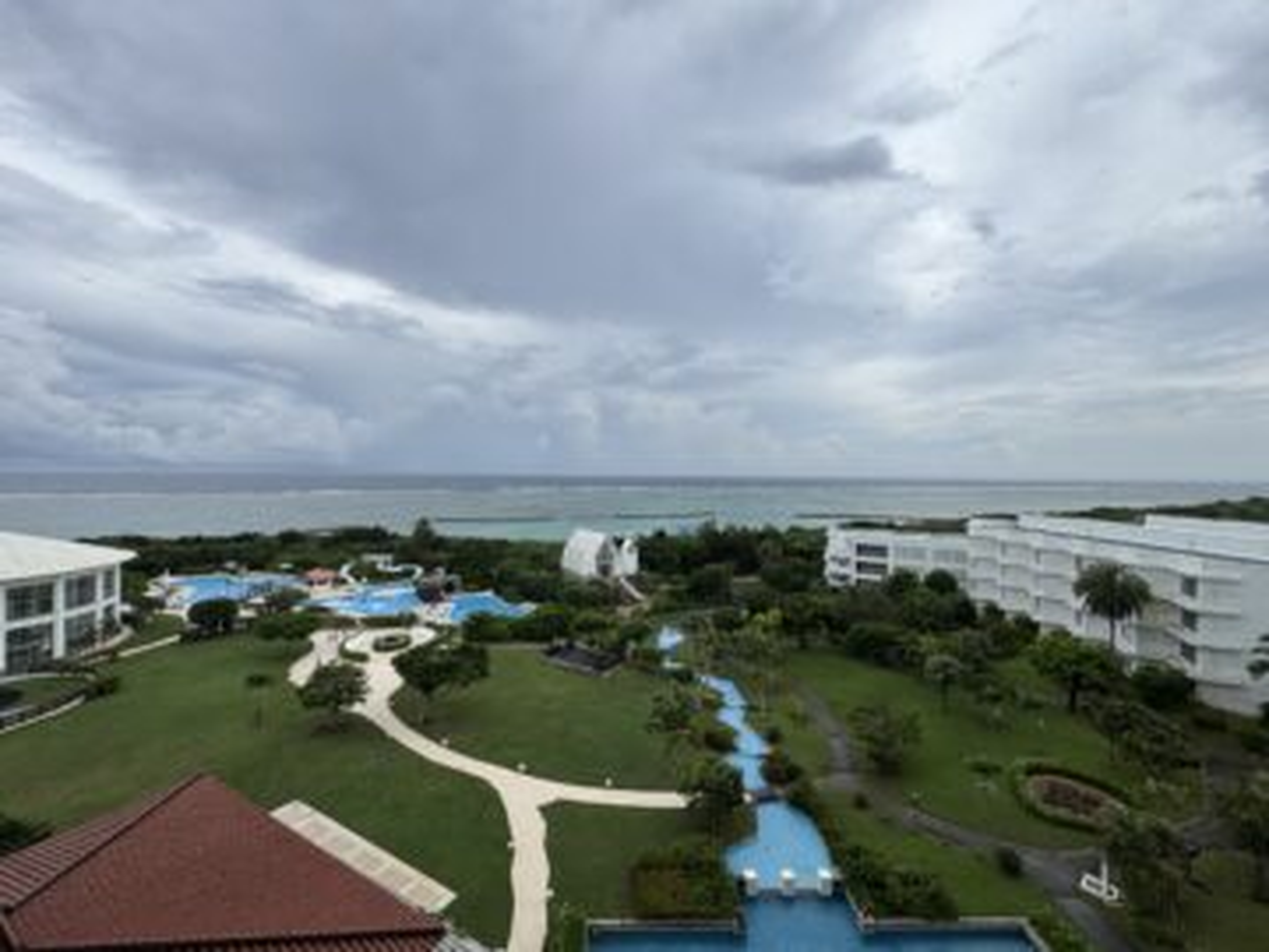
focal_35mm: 14
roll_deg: -0.1
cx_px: 634
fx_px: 513
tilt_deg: +0.3
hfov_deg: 102.1
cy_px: 476
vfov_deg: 85.7
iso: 50
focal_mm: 2.22
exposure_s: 1/1927
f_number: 2.2
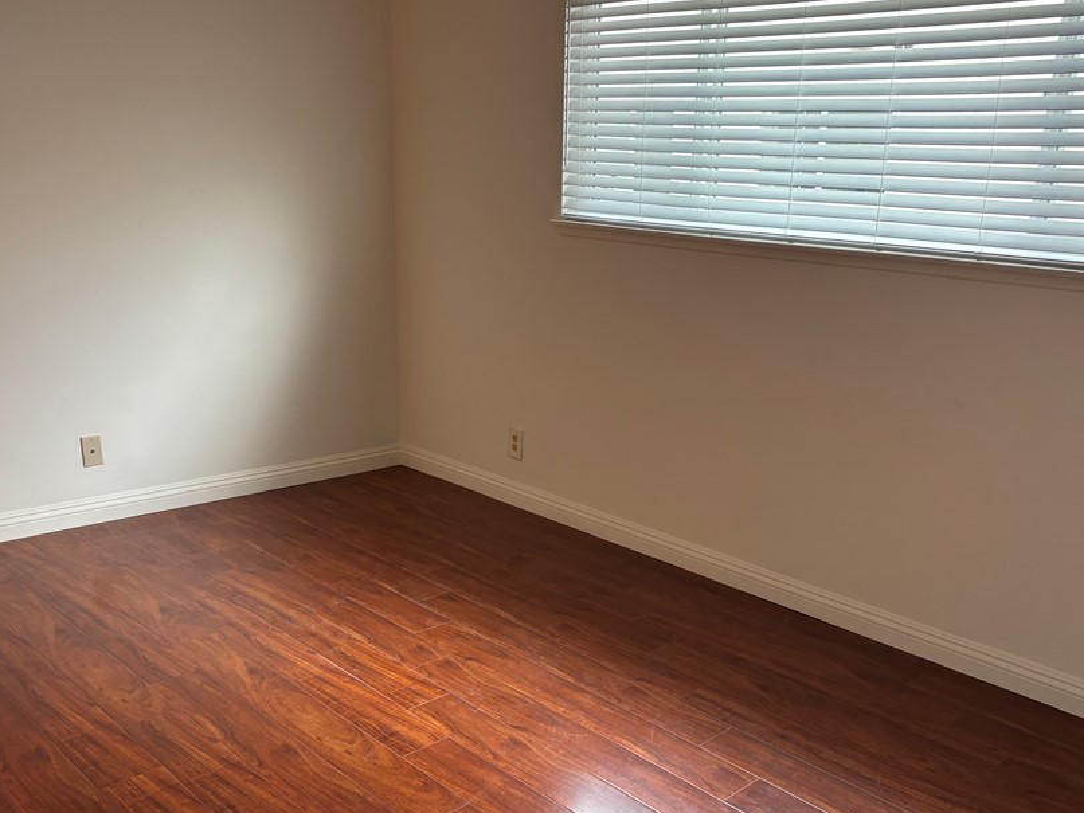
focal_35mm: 33
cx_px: 633
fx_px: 1033
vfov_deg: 42.8
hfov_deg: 55.1
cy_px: 473
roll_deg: -2.6
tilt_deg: -16.0
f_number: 1.6
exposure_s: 1/60
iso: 125
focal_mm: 5.96
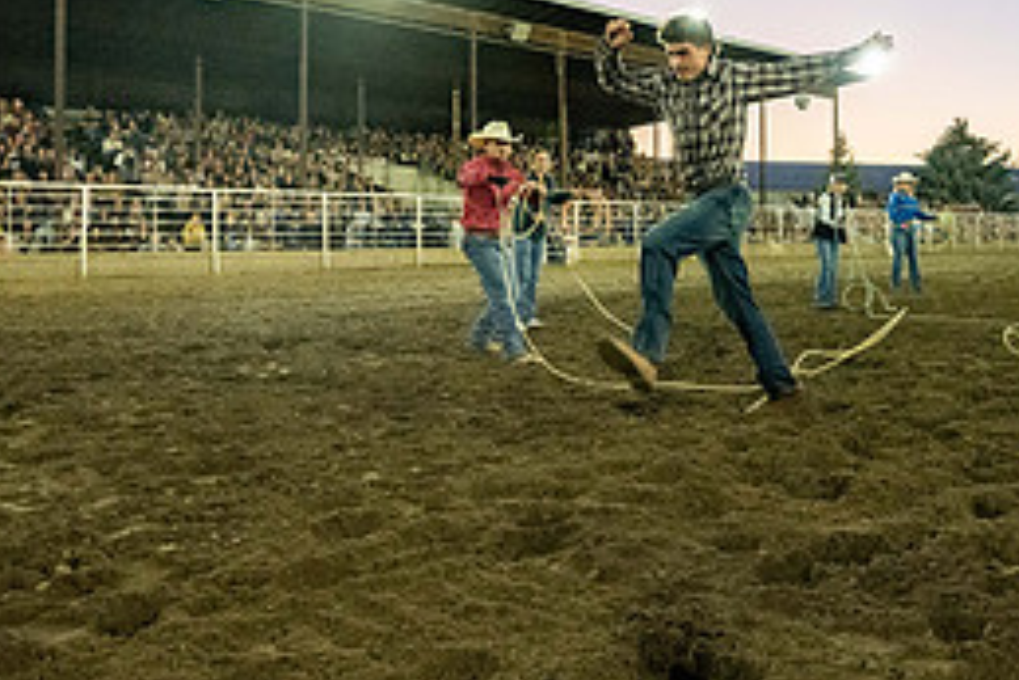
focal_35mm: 37
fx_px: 1048
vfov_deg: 35.6
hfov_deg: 49.7
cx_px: 771
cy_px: 218
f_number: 4
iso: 2500
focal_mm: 16.5
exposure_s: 1/250
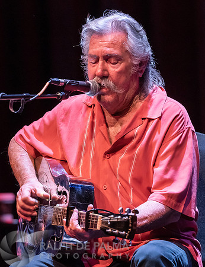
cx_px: 121
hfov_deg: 3.5
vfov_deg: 4.5
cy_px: 130
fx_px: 3370
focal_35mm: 434
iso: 1600
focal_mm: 200
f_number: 4
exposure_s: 1/160
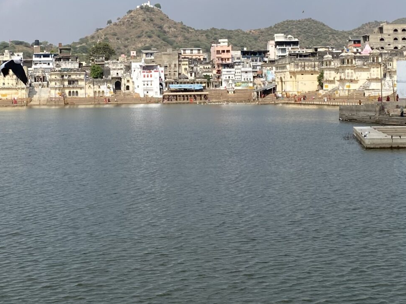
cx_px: 167
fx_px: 809
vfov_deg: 21.2
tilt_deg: +0.4
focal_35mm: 69
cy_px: 86
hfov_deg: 28.1
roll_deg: +0.4
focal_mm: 4.25
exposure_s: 1/3610
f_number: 1.8
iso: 32
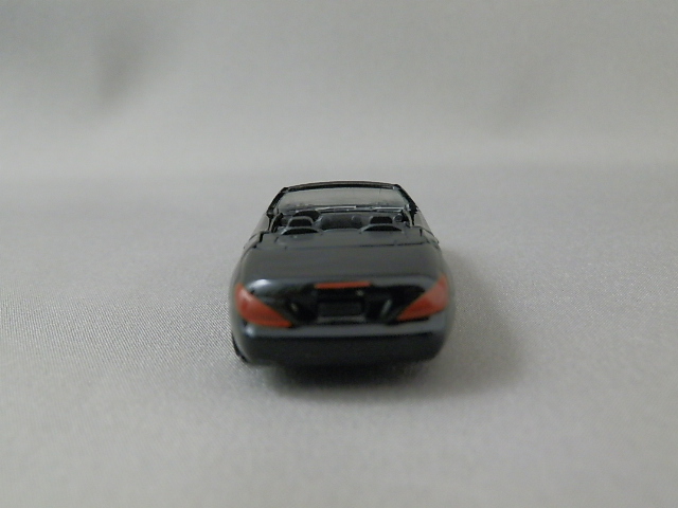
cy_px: 254
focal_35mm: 34
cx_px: 339
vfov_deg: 41.8
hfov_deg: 54.0
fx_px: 666
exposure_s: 1/8
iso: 250
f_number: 3.5
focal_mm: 6.17
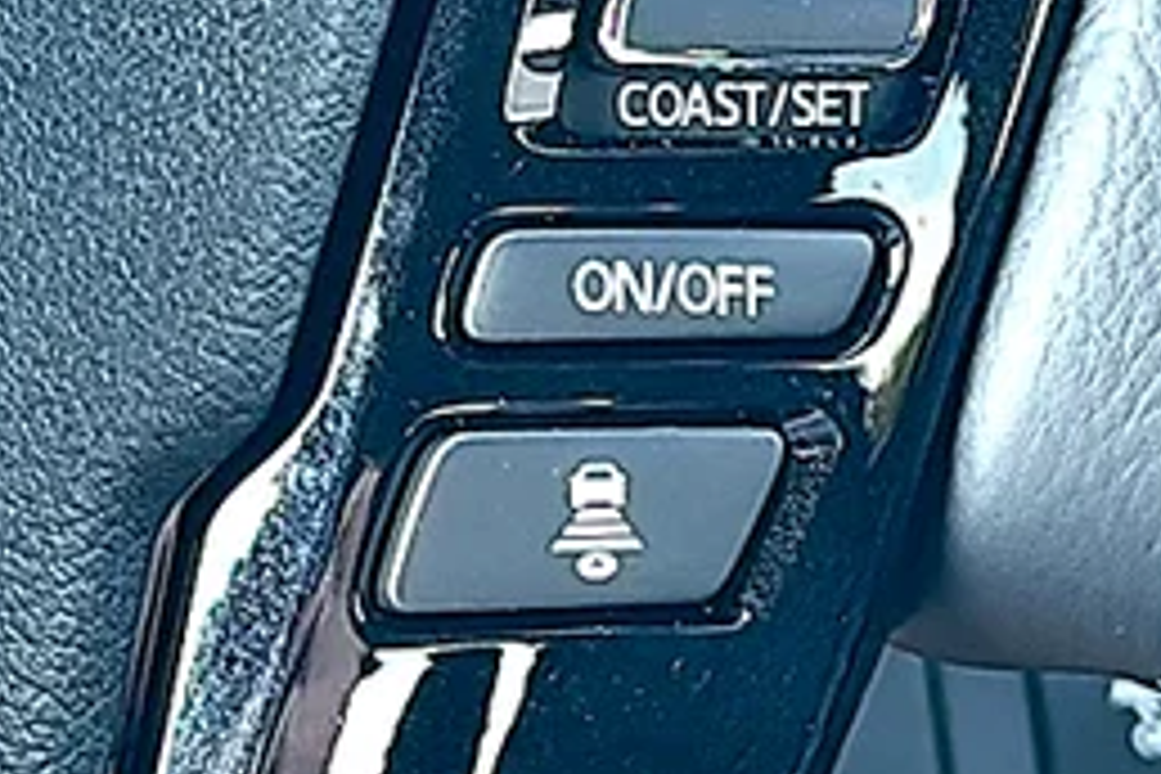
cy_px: 331
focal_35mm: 124
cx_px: 788
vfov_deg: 11.1
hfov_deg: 16.5
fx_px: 3999
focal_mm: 6.86
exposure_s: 1/130
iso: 100
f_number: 1.78
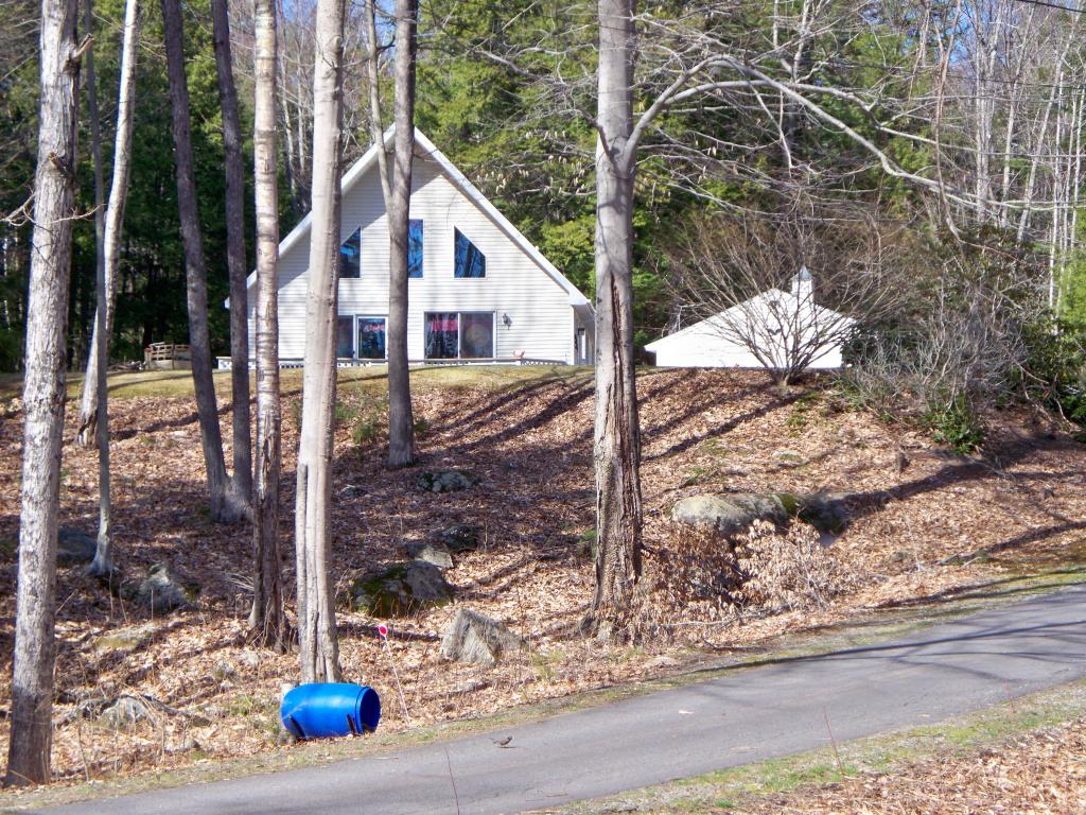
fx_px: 3231
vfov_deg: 14.4
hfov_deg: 19.1
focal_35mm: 103
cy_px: 408
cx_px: 543
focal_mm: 22.05
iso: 80
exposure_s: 1/400
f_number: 3.8
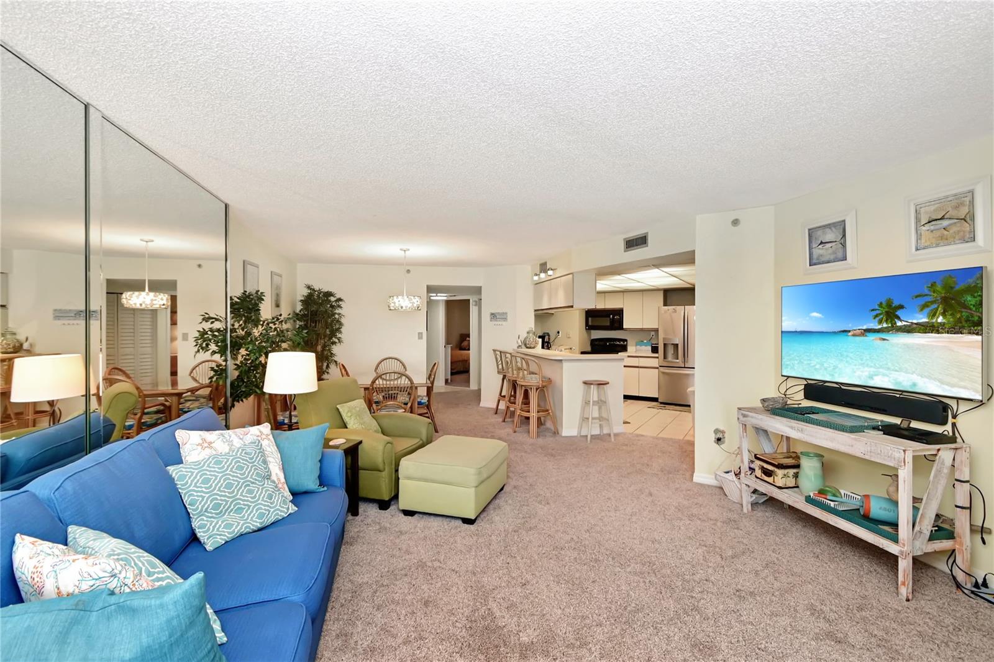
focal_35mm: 15
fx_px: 414
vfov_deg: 77.3
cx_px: 497
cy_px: 331
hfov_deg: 100.4
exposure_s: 1/80
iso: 1000
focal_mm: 10
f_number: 7.1
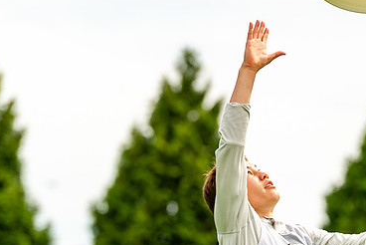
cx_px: 277
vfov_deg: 2.9
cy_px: 245
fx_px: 4812
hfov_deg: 4.4
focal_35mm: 473
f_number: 4
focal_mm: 200
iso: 250
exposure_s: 1/1250
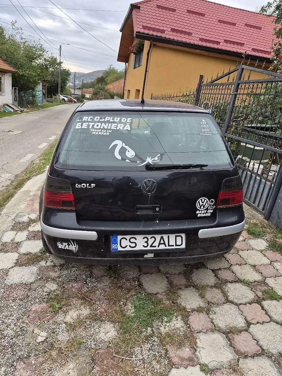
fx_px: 250
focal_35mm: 23
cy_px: 188
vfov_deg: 73.9
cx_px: 141
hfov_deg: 58.9
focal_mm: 5.4
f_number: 1.8
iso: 80
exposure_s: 1/1000
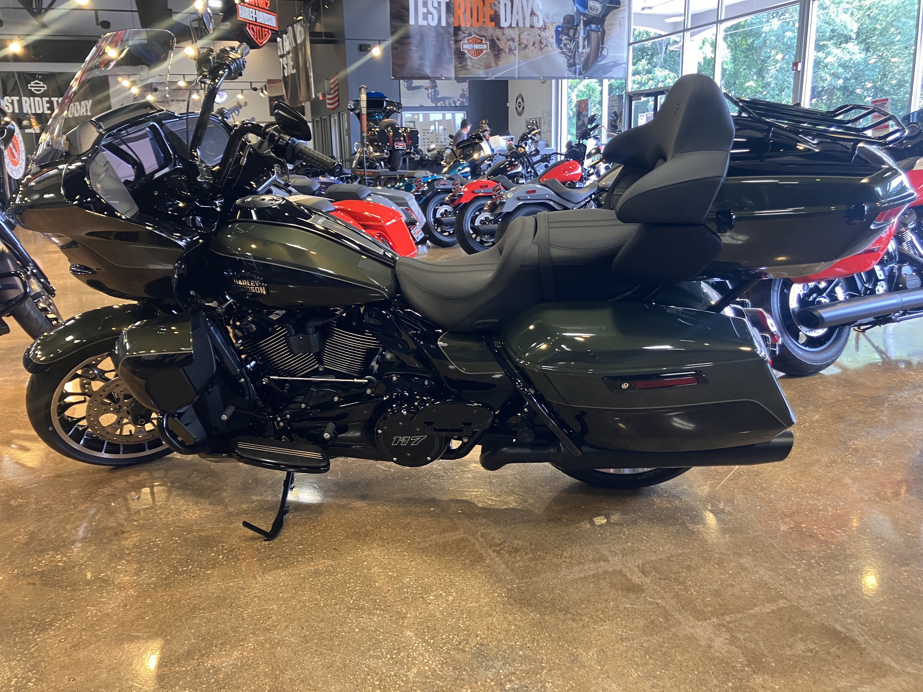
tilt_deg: -14.0
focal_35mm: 28
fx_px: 747
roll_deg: +1.3
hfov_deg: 63.4
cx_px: 462
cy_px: 346
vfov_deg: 49.7
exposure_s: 1/60
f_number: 1.8
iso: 100
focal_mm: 3.99
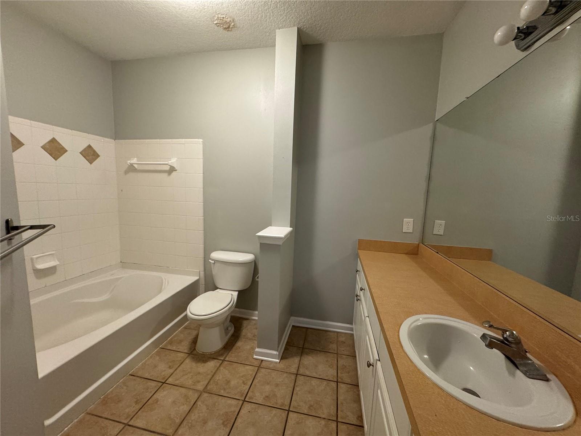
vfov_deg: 85.7
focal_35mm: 14
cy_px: 218
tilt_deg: -7.6
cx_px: 290
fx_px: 235
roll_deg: -2.2
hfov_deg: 102.1
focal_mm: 2.22
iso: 500
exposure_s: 1/60
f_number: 2.2
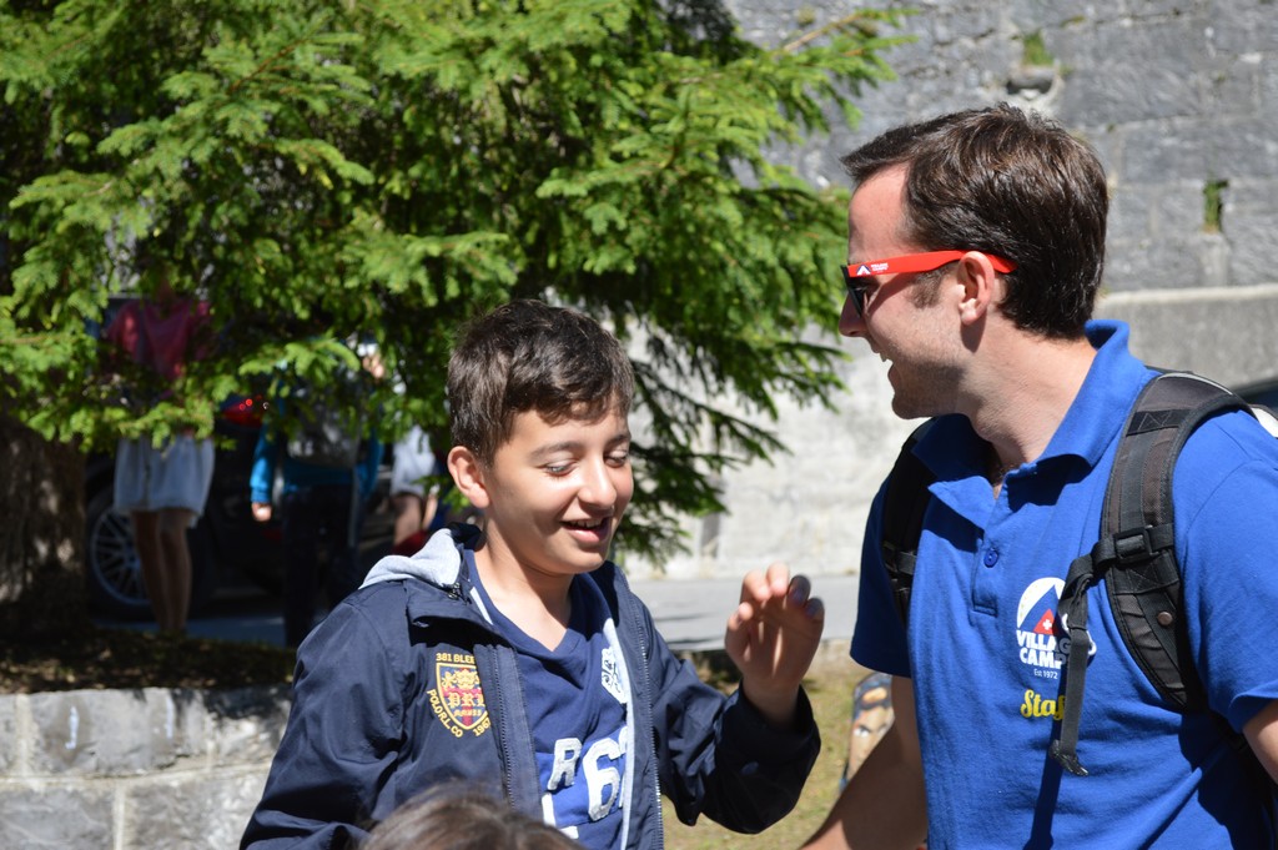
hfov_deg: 29.3
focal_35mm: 69
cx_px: 639
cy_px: 425
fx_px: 2447
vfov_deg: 19.7
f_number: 6.3
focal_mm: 46
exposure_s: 1/250
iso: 100
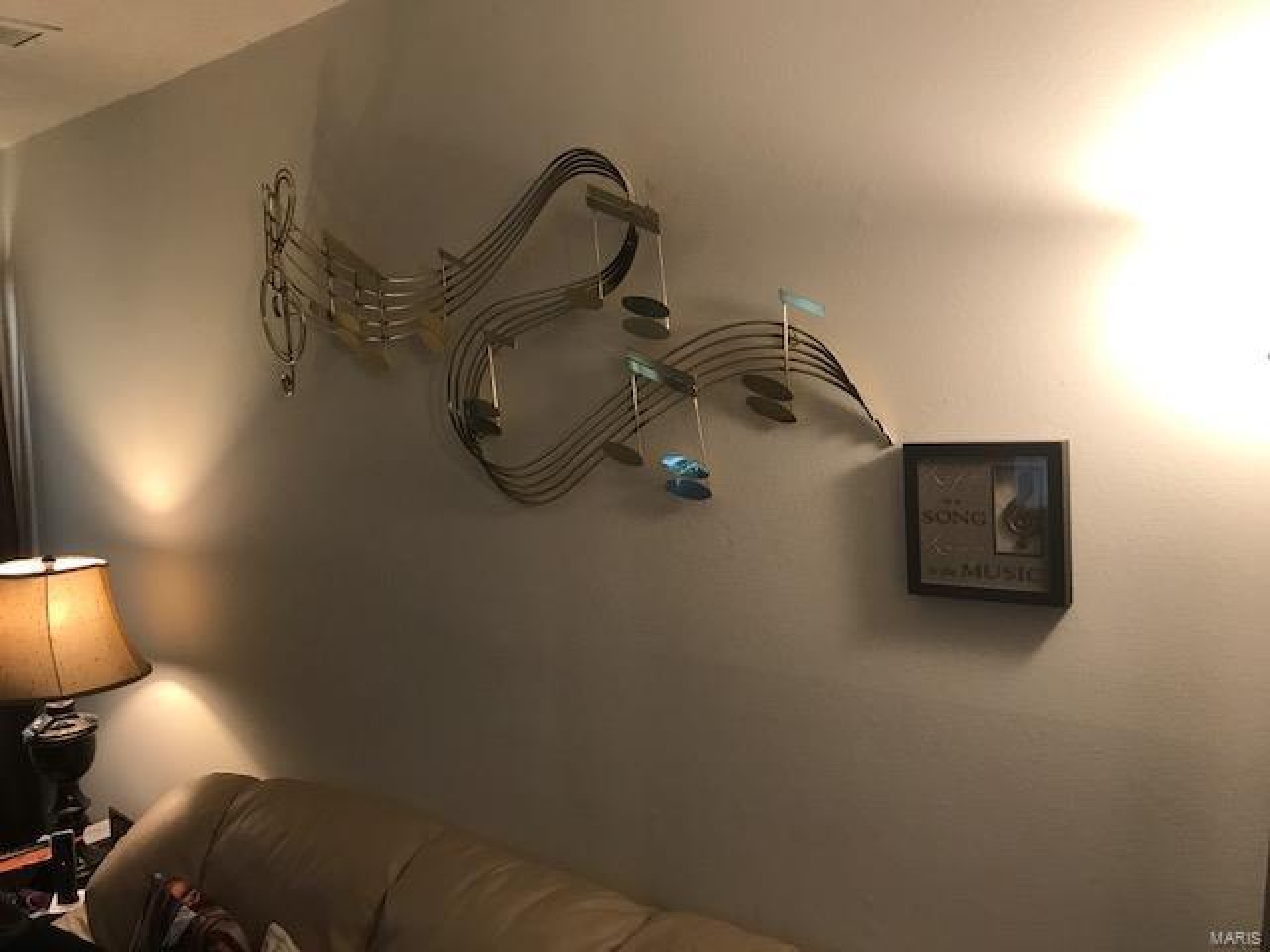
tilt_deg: -3.2
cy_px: 476
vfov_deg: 49.7
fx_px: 1027
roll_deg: +1.1
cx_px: 635
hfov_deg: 63.4
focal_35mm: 28
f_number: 1.8
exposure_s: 1/17
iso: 40
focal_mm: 3.99
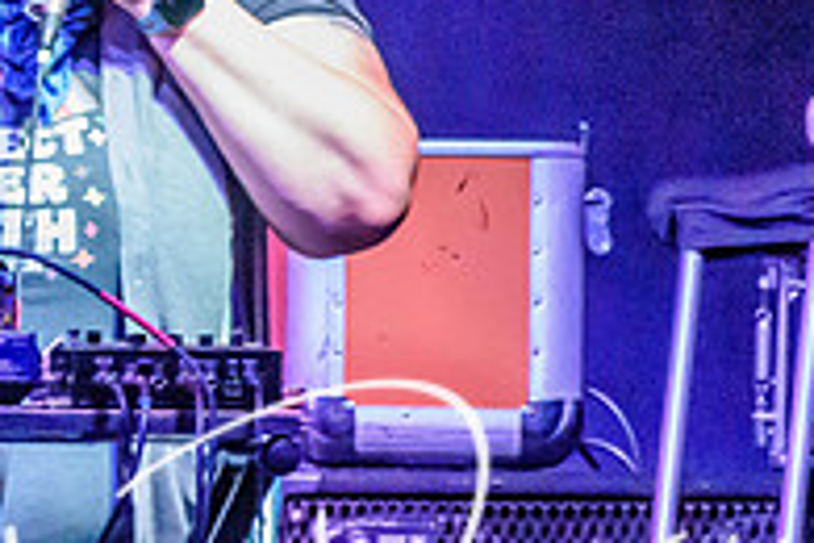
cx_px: -104
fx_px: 26249
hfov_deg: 1.8
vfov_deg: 1.2
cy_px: 219
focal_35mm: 1161
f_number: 6
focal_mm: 260
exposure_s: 1/60
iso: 12800
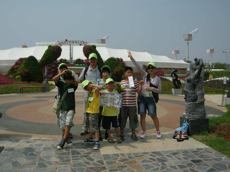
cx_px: 115
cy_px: 86
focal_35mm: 36
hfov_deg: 51.4
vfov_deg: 39.7
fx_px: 239
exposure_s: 1/430
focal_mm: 7.5
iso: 64
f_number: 6.8
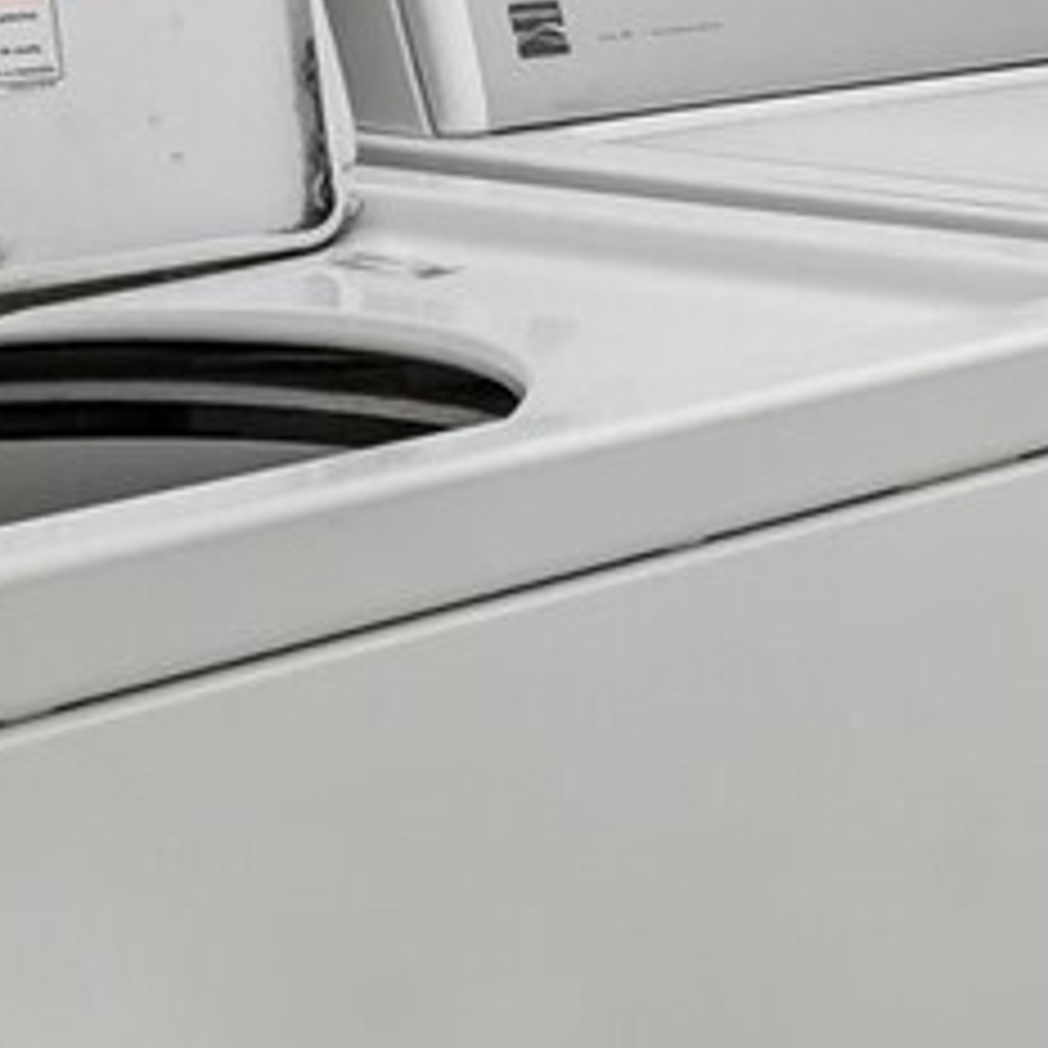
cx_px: 2274
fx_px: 3391
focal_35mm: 99
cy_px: -326
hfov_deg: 14.0
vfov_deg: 16.6
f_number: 8
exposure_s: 1/2.5
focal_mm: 16
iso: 400
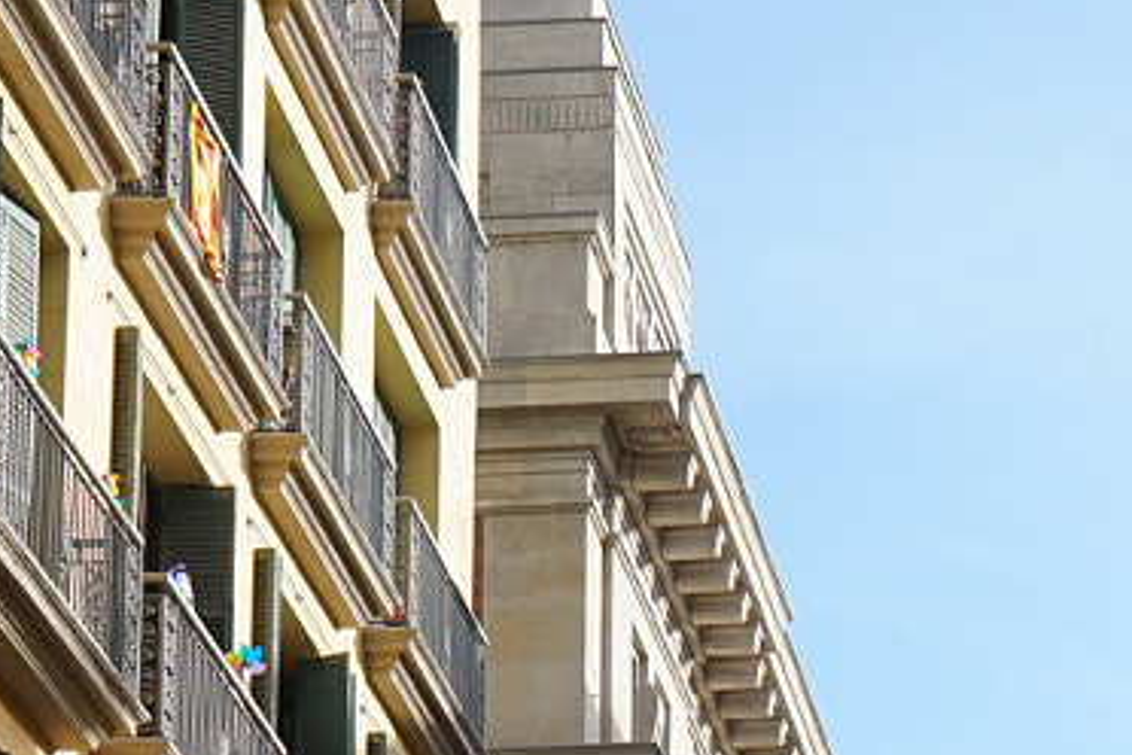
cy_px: 1148
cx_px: 940
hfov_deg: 11.9
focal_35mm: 172
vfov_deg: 7.8
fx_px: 5408
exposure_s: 1/100
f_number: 9
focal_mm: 40
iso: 100
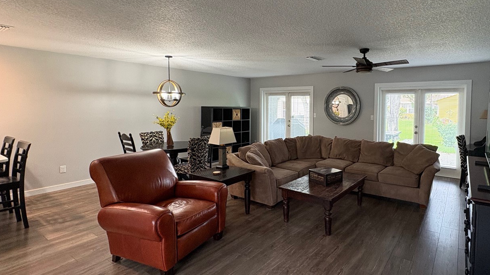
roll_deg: -1.2
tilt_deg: -2.3
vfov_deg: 55.7
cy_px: 119
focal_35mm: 20
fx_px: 260
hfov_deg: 85.1
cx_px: 304
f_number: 2.2
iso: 250
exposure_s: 1/60
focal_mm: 2.22
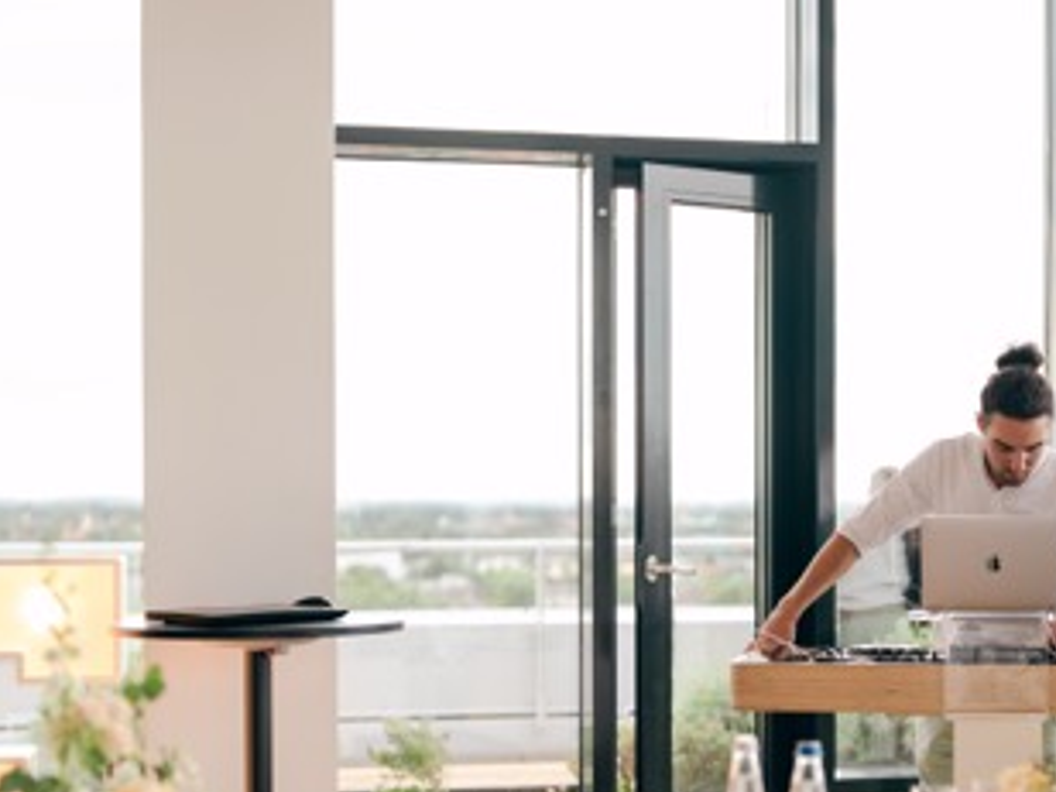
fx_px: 2288
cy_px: 542
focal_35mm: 75
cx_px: 799
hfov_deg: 25.7
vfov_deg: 19.6
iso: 100
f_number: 1.8
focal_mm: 50
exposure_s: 1/250
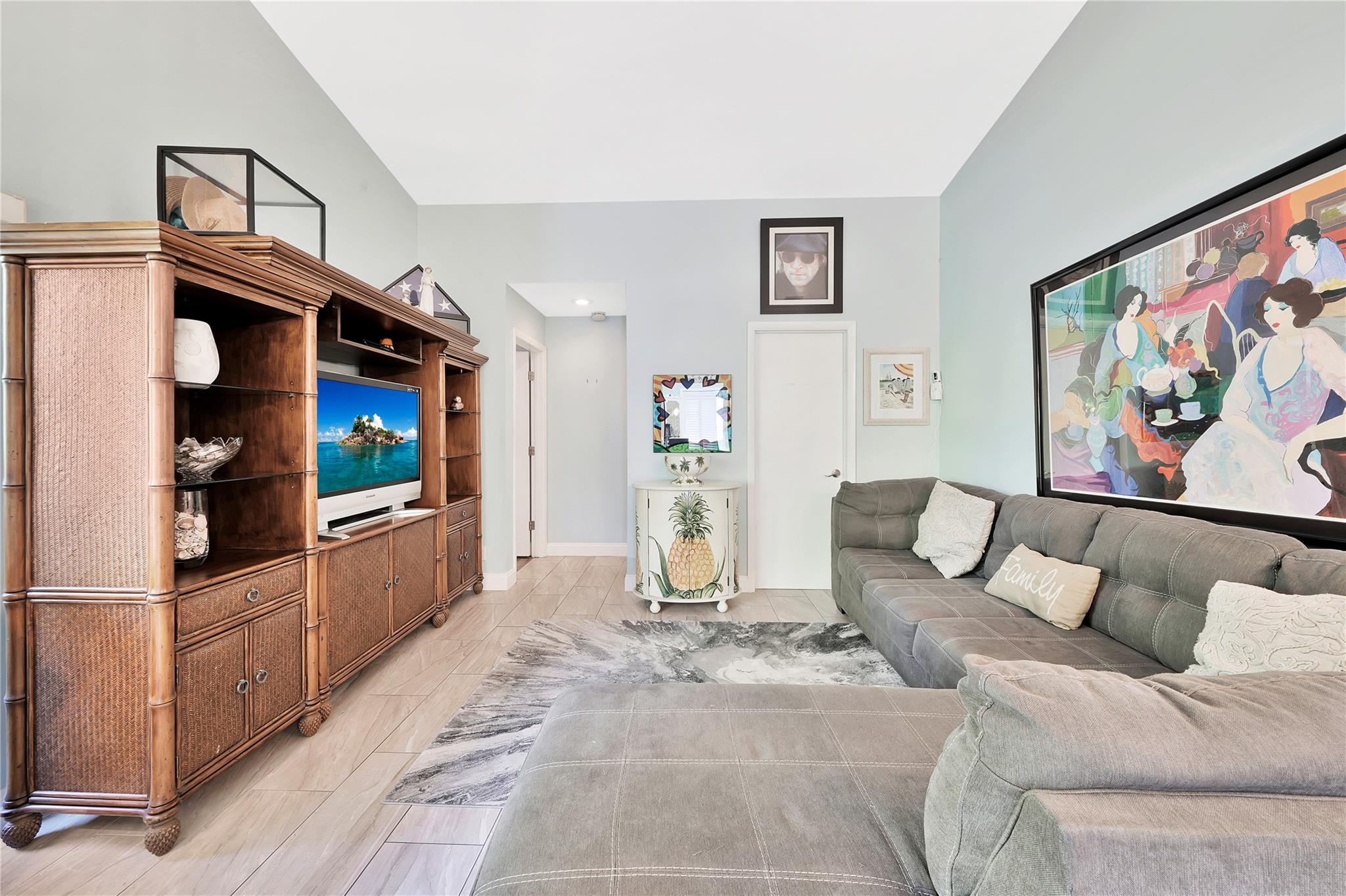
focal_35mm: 12
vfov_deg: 90.0
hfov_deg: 112.6
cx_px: 673
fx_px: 448
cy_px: 448
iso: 200
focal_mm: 12
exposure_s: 1/1.43
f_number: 13
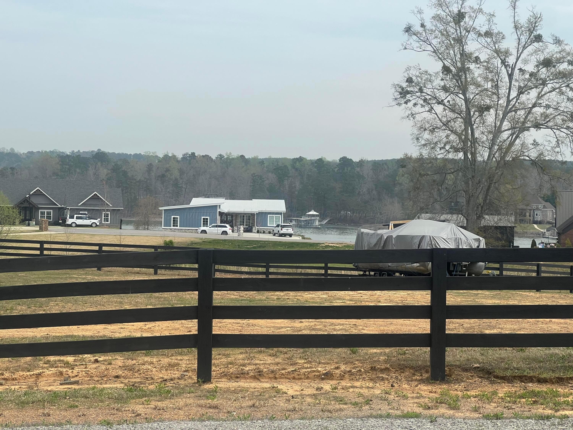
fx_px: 1275
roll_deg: -1.1
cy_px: 215
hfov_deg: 25.3
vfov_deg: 19.1
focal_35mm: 77
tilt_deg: -1.2
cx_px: 286
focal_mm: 9
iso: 32
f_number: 2.8
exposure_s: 1/664
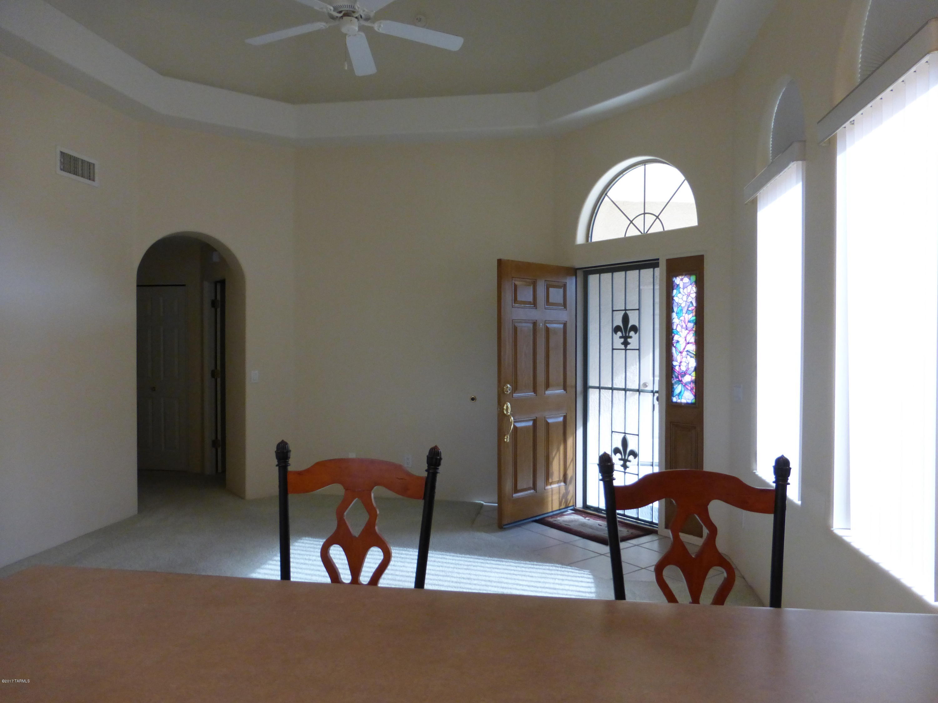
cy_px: 352
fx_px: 650
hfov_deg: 71.6
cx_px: 469
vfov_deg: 56.8
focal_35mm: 24
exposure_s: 1/60
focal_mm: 4.3
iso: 320
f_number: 3.3
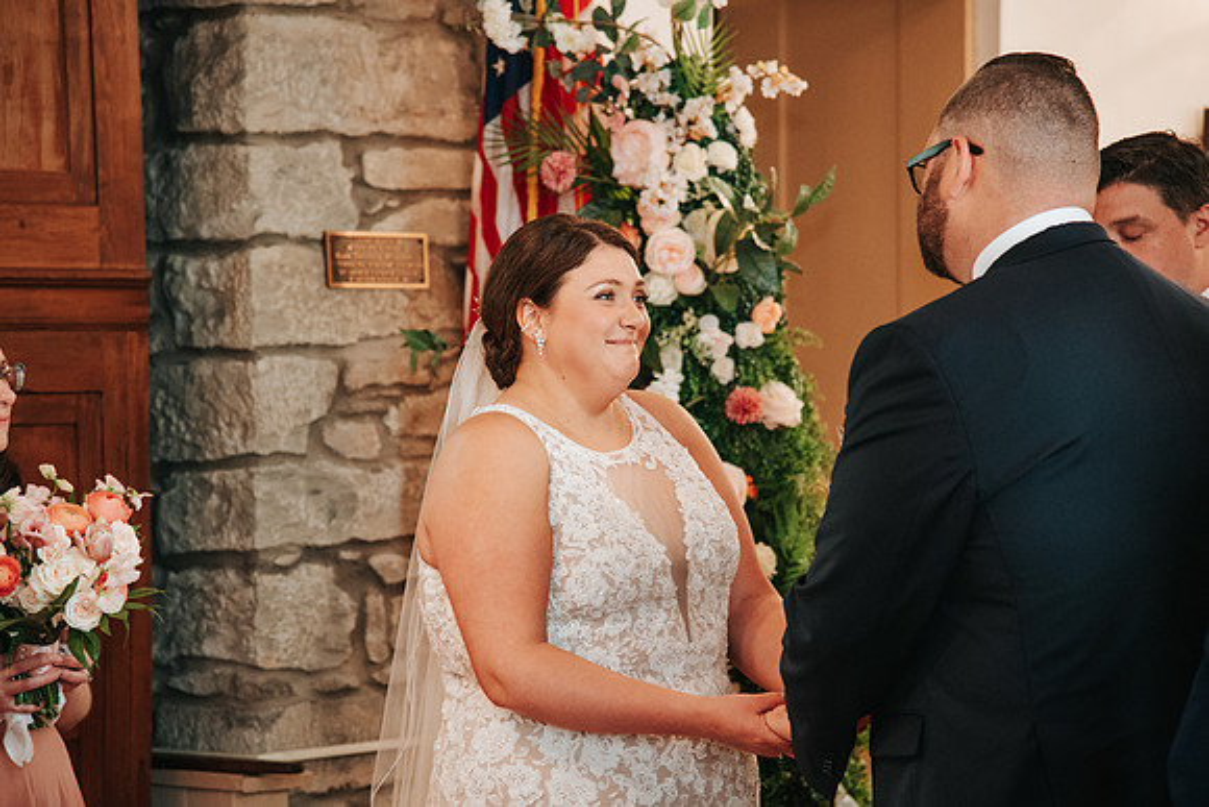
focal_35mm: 120
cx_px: 604
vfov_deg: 11.4
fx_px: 4031
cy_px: 404
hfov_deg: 17.1
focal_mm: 120
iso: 3200
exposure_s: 1/60
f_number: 4
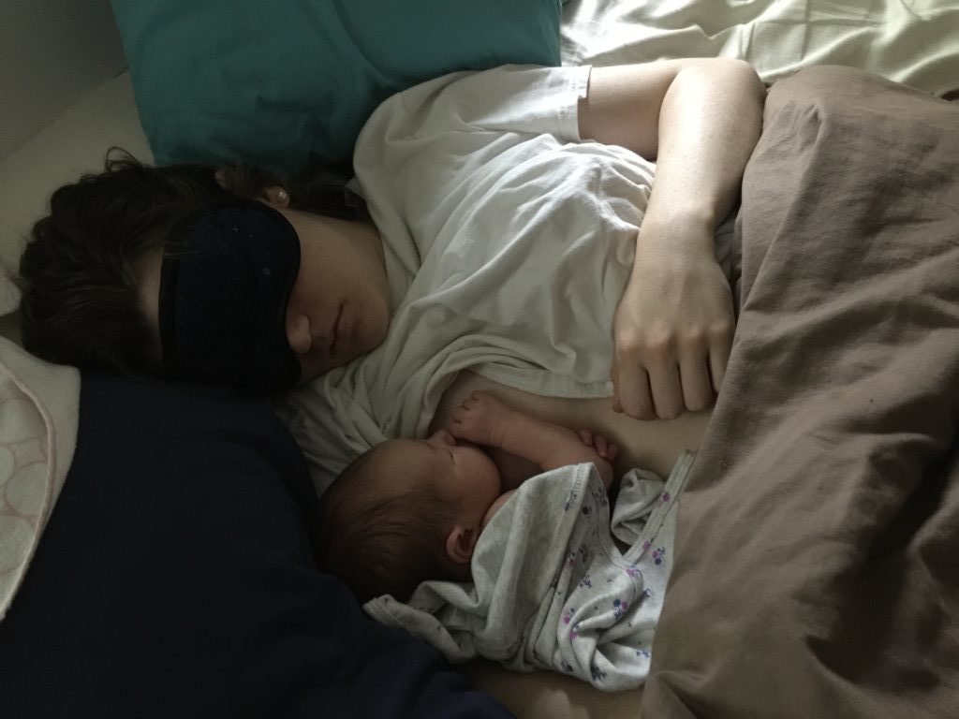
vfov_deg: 48.2
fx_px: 803
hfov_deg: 61.7
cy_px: 360
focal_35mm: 29
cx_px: 480
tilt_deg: -55.3
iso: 200
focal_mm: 4.15
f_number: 2.2
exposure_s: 1/4
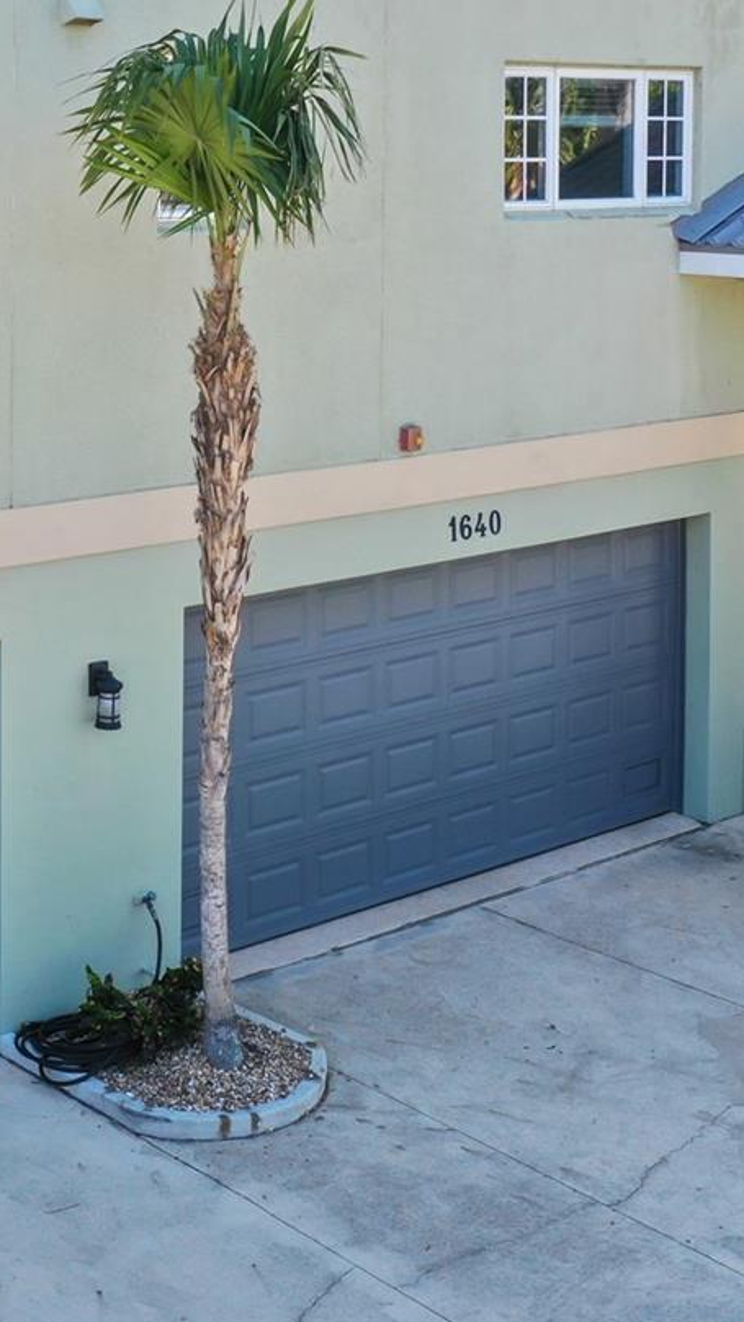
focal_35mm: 58
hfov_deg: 20.3
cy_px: 636
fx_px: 2034
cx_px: 65
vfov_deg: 36.0
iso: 100
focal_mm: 10.26
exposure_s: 1/200
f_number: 4.5
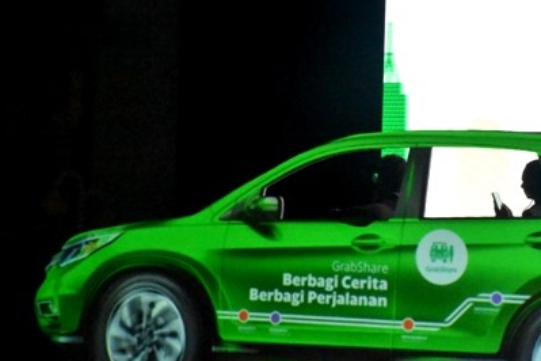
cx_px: 405
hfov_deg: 20.1
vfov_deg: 13.6
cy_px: 169
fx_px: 1518
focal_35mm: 101
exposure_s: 1/400
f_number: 10
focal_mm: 42
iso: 16000
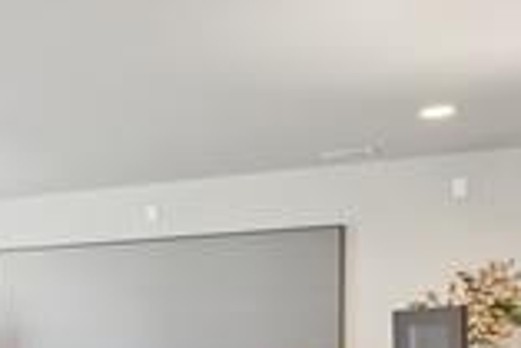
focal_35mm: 61
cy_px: 355
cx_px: -63
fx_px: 884
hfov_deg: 29.4
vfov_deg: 21.5
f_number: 11
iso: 800
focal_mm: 15
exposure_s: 1/2.5
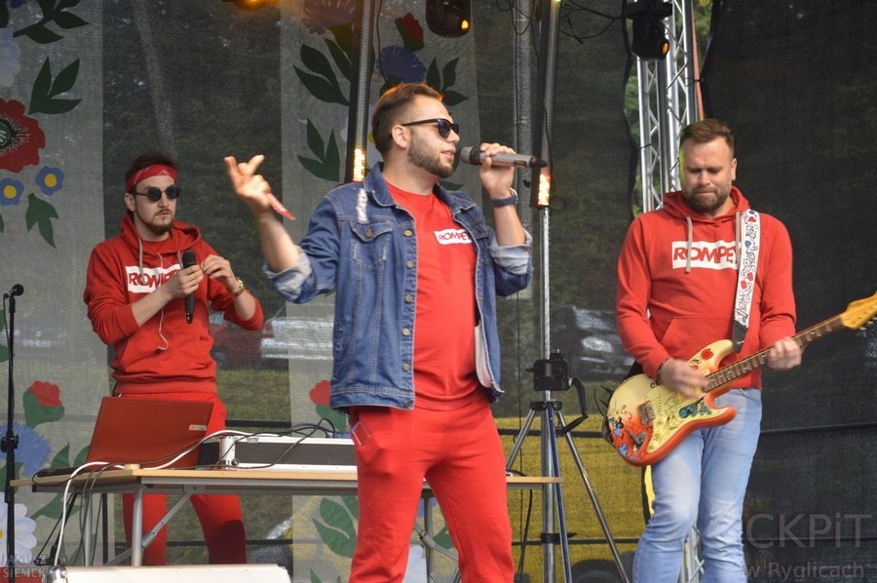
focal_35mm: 87
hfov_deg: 23.4
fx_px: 2117
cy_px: 292
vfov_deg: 15.7
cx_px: 438
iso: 800
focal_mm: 58
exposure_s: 1/60
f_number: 5
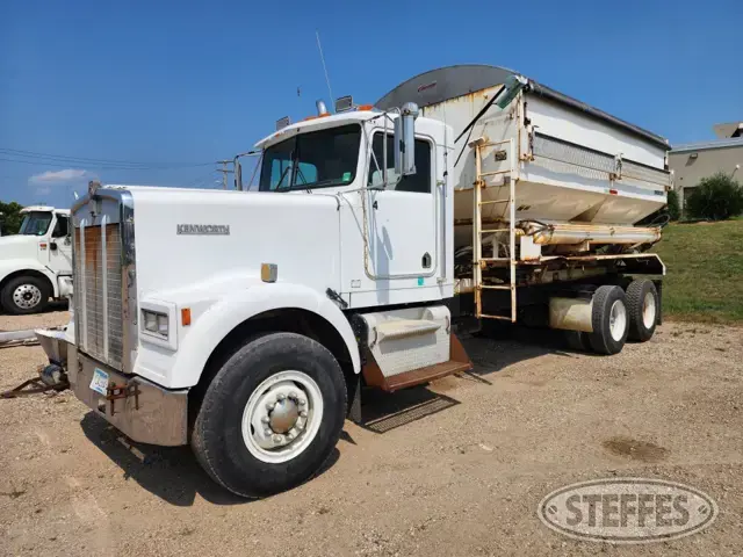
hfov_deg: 73.9
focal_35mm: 23
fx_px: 494
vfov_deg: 58.9
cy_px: 278
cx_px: 372
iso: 12
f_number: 1.8
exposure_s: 1/2308
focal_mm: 6.4
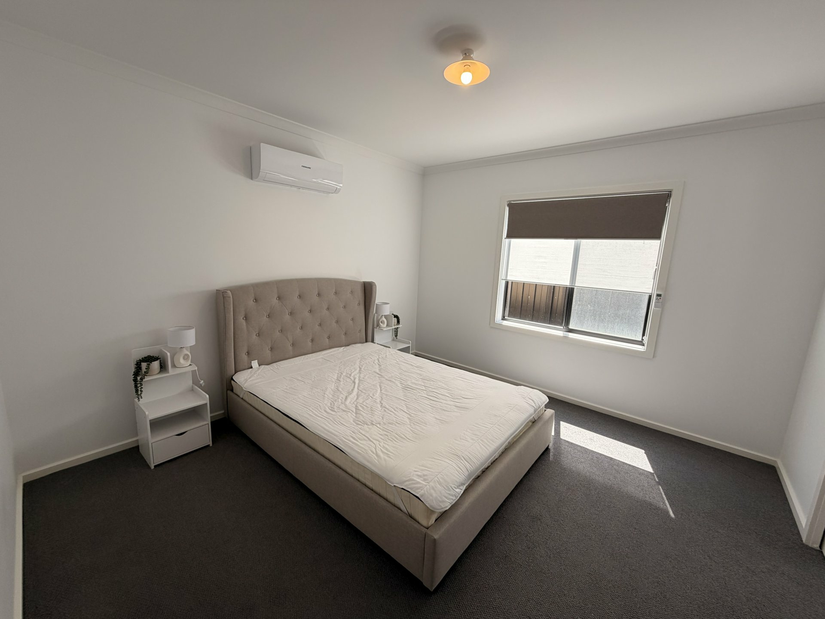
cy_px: 310
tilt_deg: -9.5
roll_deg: -1.8
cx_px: 412
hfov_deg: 102.1
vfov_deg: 85.7
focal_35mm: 14
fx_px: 334
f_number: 2.2
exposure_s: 1/100
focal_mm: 2.22
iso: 40
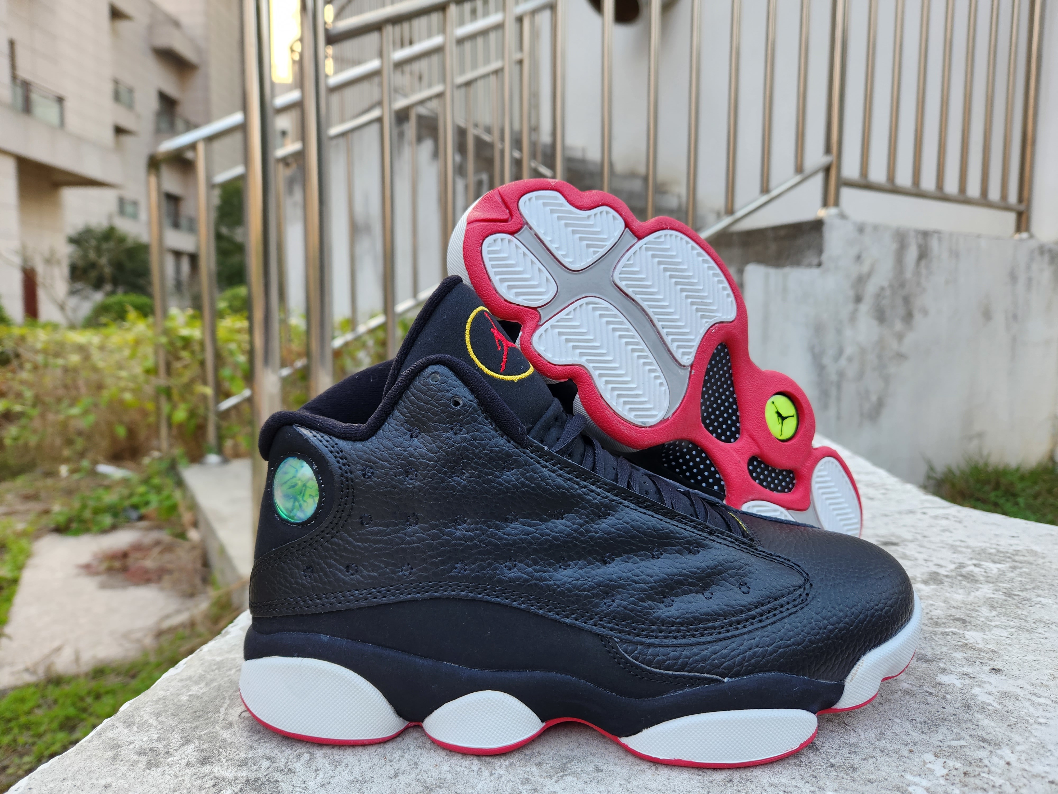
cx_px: 529
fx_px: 703
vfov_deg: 58.9
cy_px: 397
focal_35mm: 23
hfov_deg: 73.9
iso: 80
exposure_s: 1/180
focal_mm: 5.4
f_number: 1.8
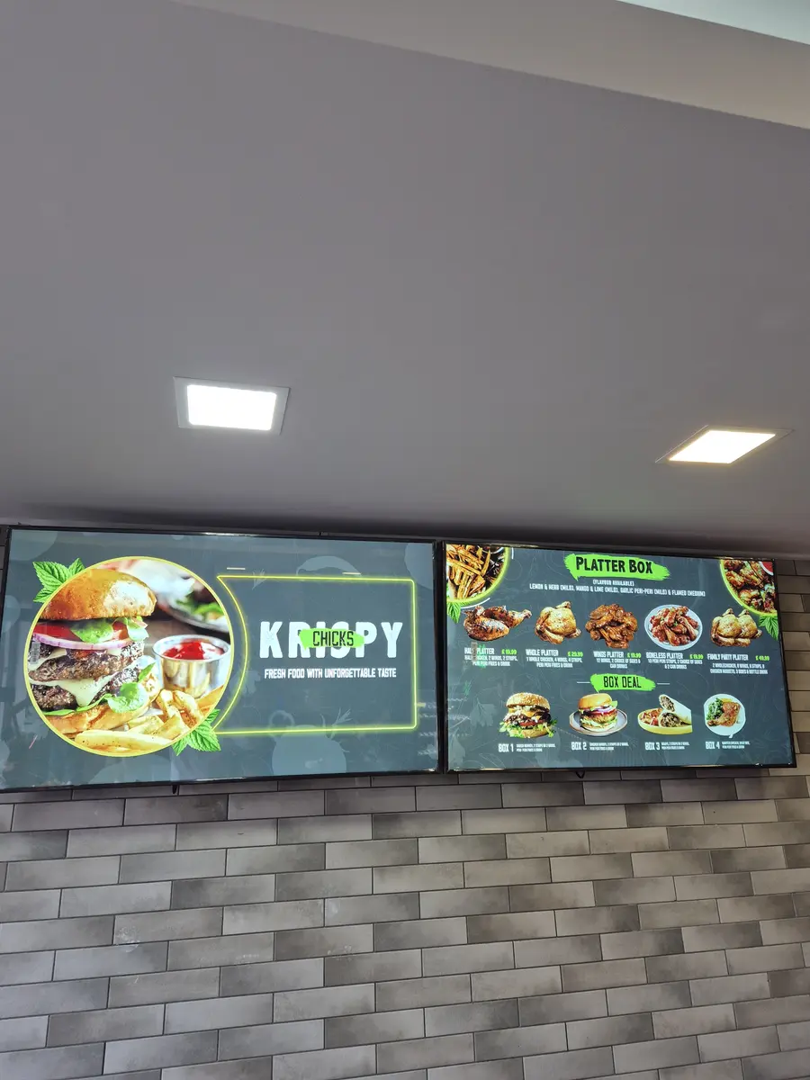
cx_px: 405
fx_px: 718
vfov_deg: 73.9
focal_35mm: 23
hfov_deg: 58.9
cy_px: 540
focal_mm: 5.4
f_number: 1.8
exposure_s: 1/100
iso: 40
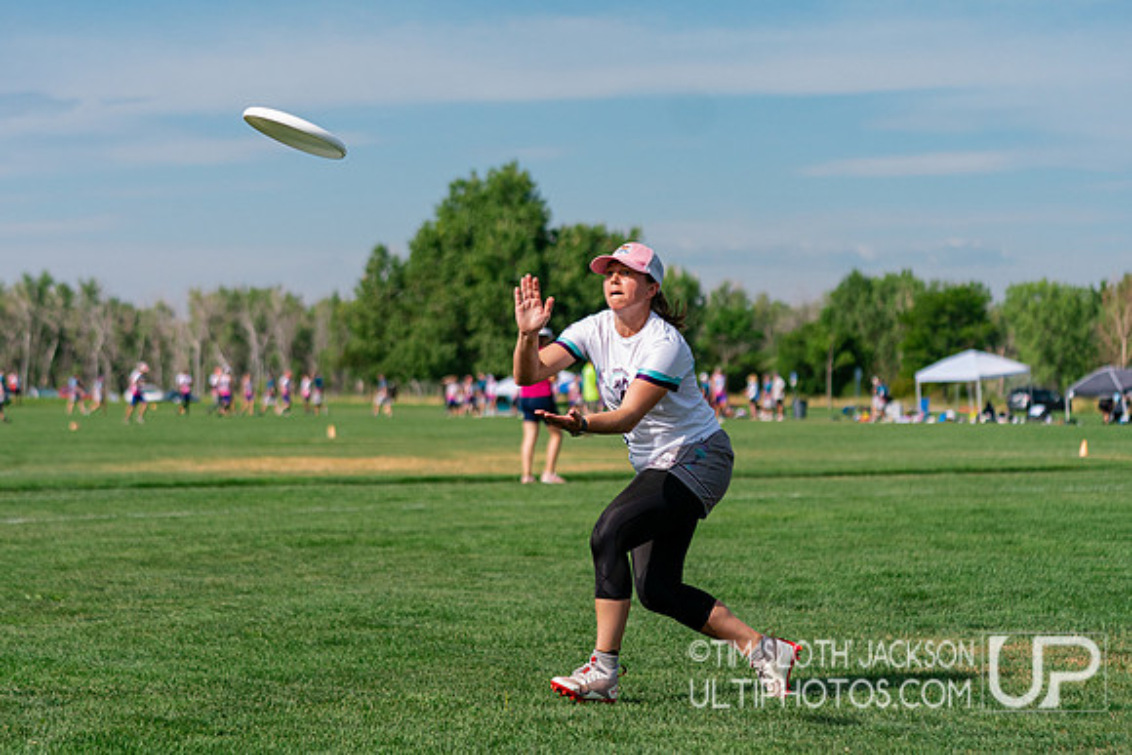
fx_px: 2900
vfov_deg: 14.8
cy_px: 460
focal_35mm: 92
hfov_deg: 22.1
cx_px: 563
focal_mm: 70
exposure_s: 1/12800
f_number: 2.8
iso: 500
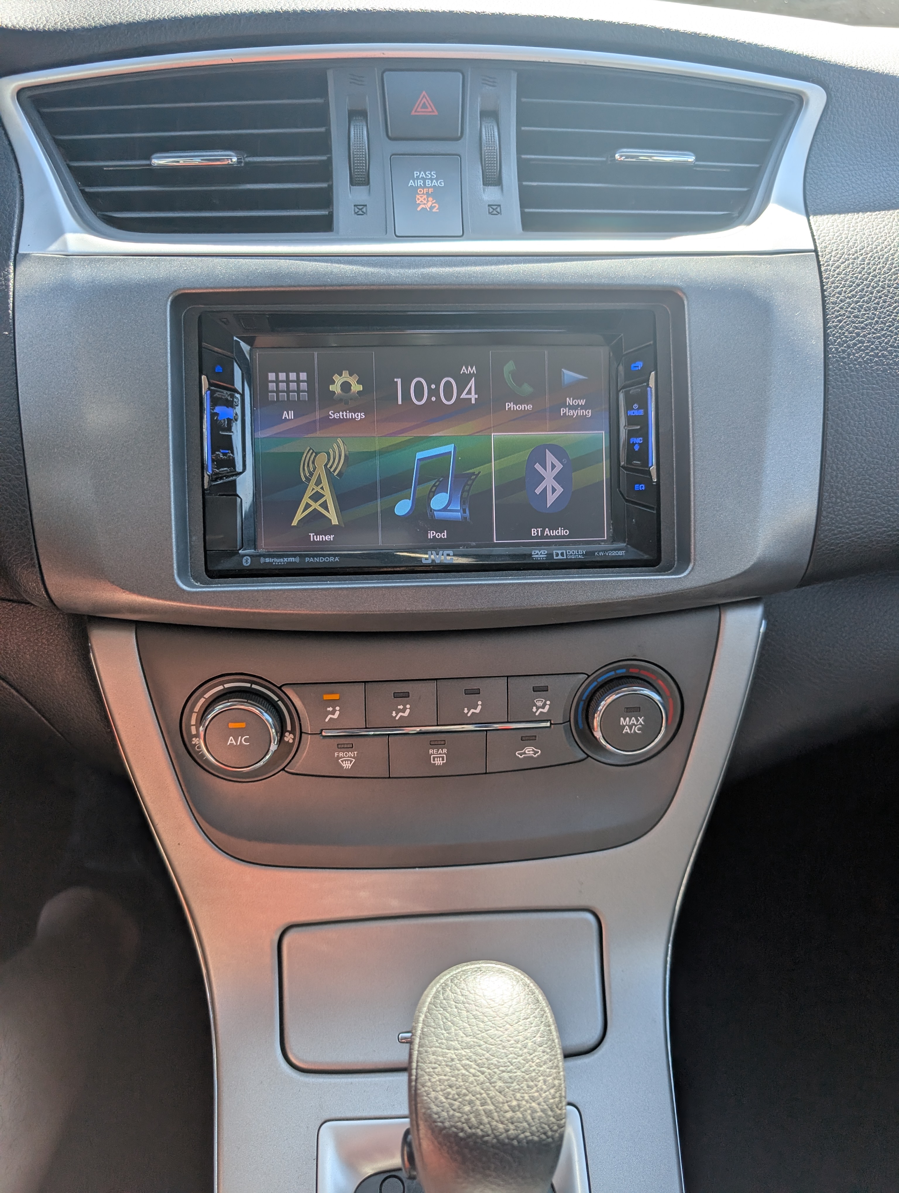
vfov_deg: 71.5
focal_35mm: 24
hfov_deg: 56.9
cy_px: 596
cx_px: 450
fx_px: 829
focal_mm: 6.9
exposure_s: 1/230
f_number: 1.68
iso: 28
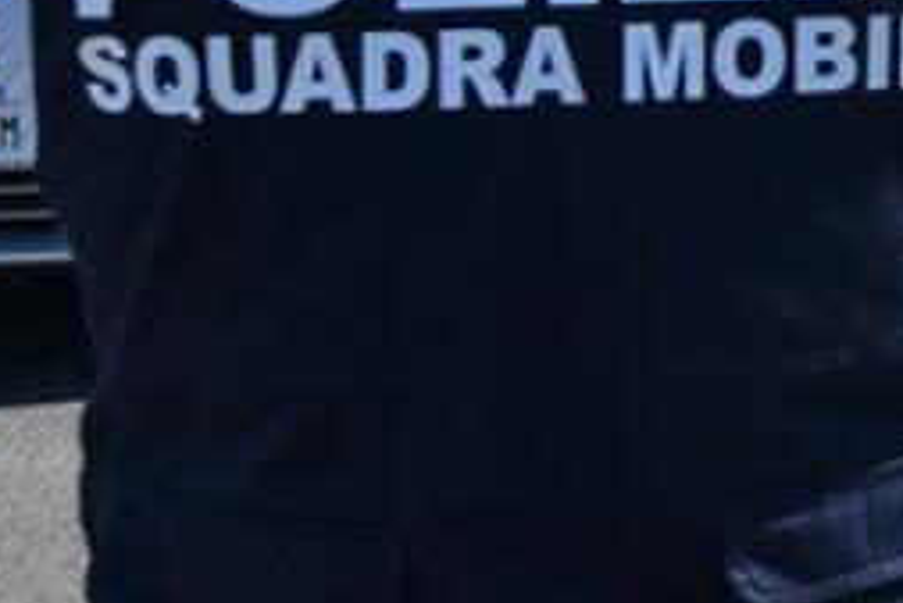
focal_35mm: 171
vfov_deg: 7.8
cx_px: 1924
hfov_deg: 10.8
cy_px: -392
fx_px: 4292
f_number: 8
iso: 100
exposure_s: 1/250
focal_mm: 24
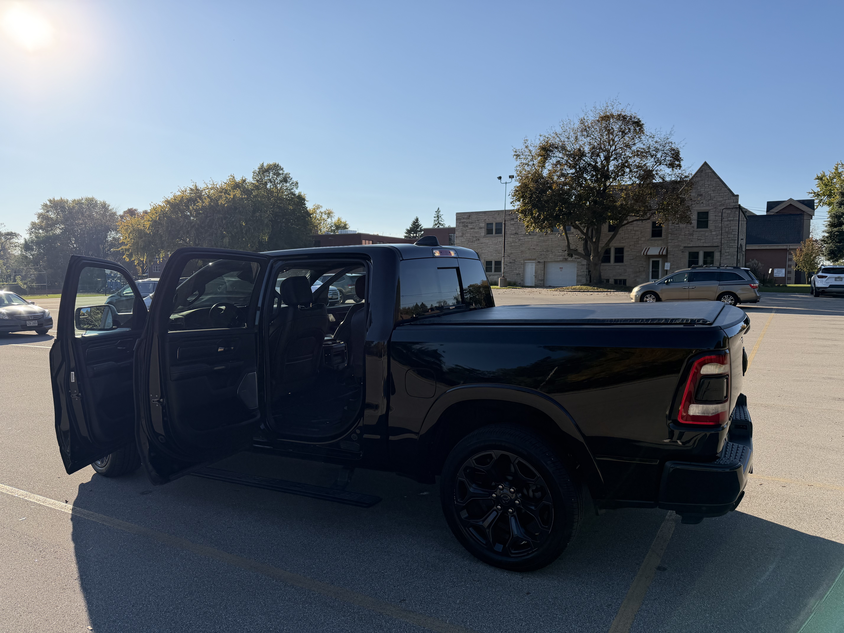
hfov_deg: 71.6
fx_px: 585
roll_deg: -1.2
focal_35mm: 24
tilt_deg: -3.4
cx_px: 422
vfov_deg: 56.8
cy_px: 316
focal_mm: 6.76
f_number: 1.78
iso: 100
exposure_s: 1/4673
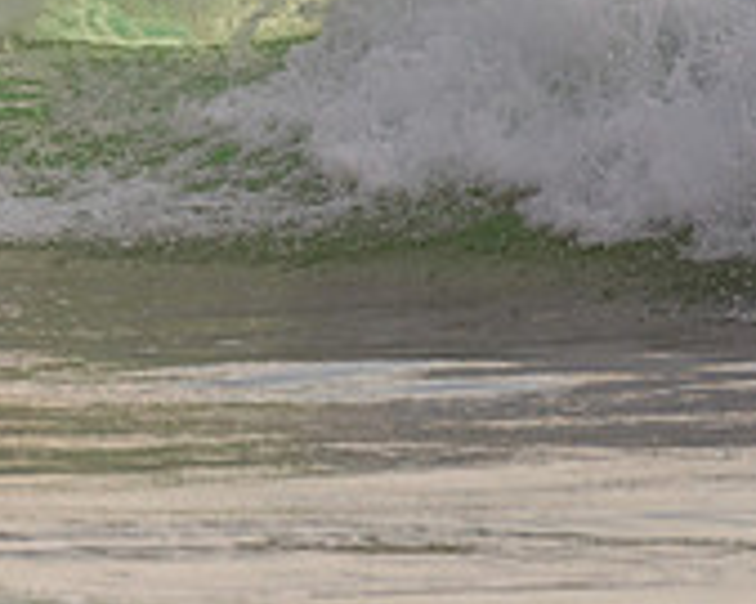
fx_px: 44075
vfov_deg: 0.8
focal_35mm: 1971
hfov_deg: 1.0
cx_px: -452
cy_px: -198
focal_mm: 500
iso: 200
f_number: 5.6
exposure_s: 1/2000
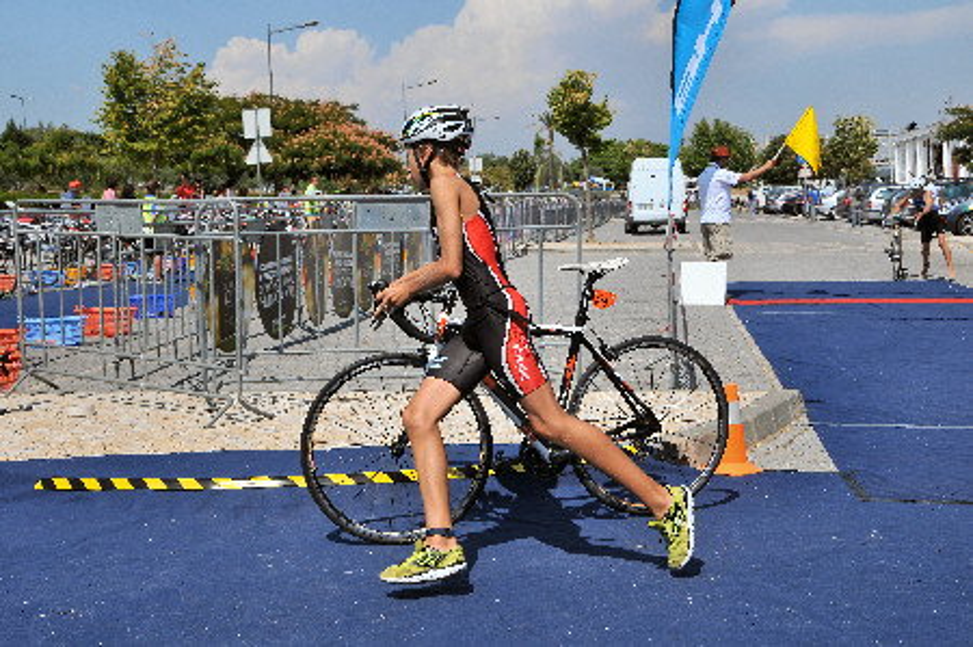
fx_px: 1377
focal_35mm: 51
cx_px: 486
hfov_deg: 38.9
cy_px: 324
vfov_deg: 26.4
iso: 250
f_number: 8
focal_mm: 34
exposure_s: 1/1000
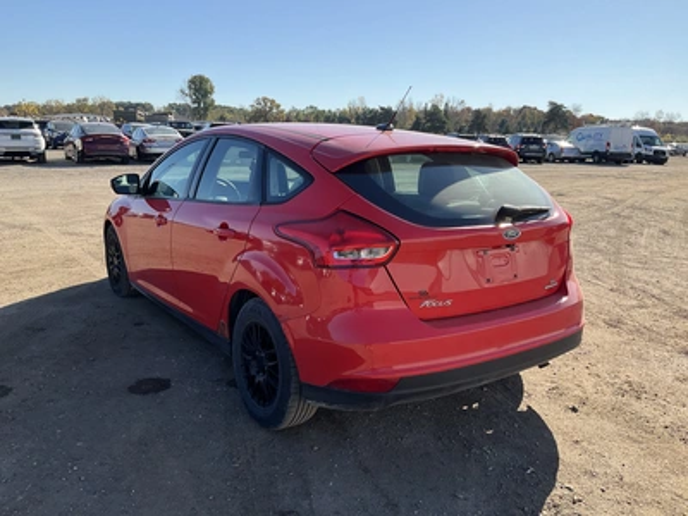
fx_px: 576
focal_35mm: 29
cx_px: 344
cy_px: 258
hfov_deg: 61.7
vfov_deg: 48.2
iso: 25
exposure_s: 1/1279
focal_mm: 3
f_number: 1.8
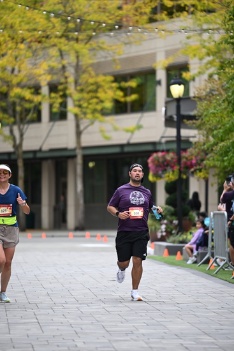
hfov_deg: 6.9
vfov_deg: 10.3
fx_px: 1949
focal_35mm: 200
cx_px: 117
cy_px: 176
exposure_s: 1/2500
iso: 640
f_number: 2.8
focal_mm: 200
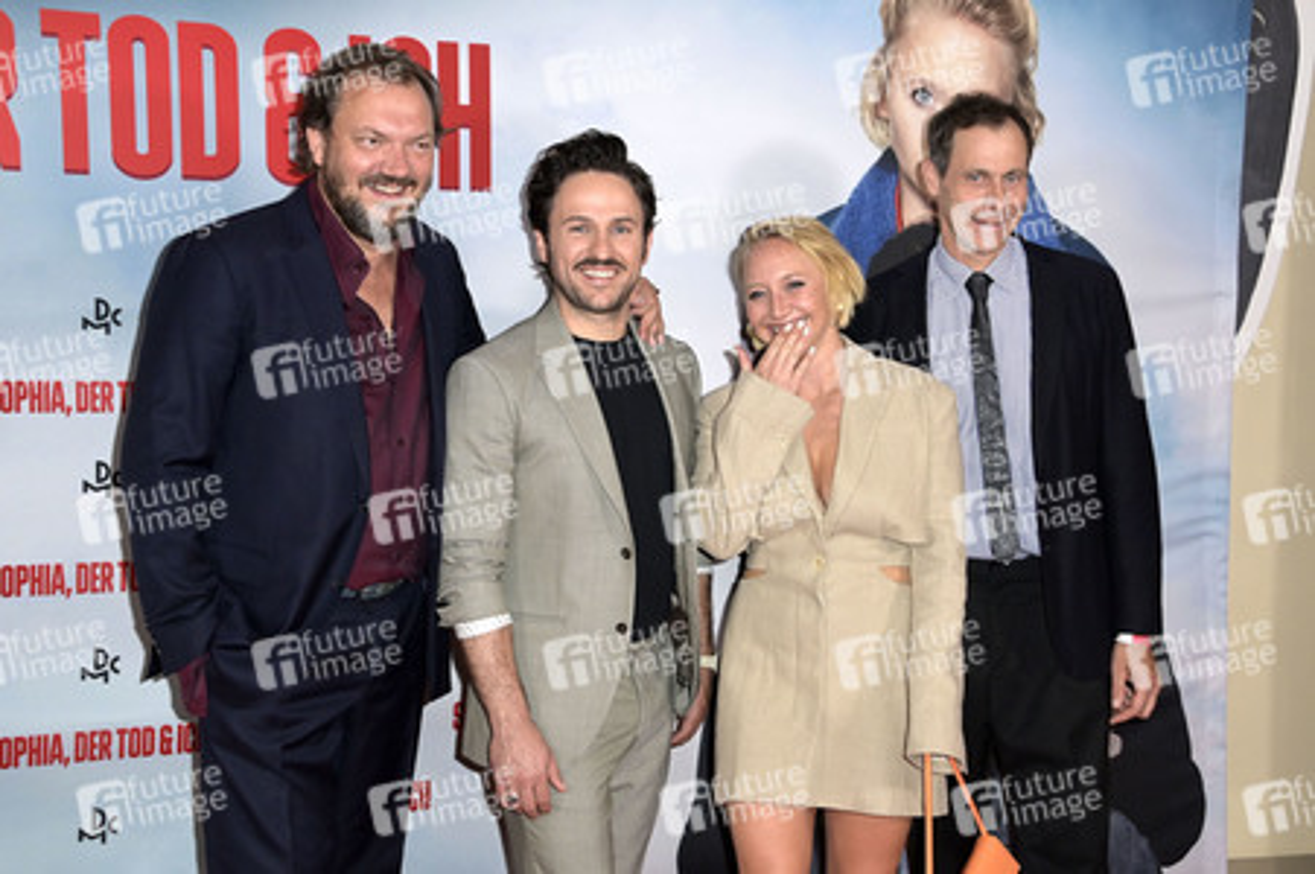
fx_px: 1898
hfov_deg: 38.2
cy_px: 437
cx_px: 658
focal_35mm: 52
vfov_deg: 26.0
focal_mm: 52
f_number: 6.3
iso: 2000
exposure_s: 1/250
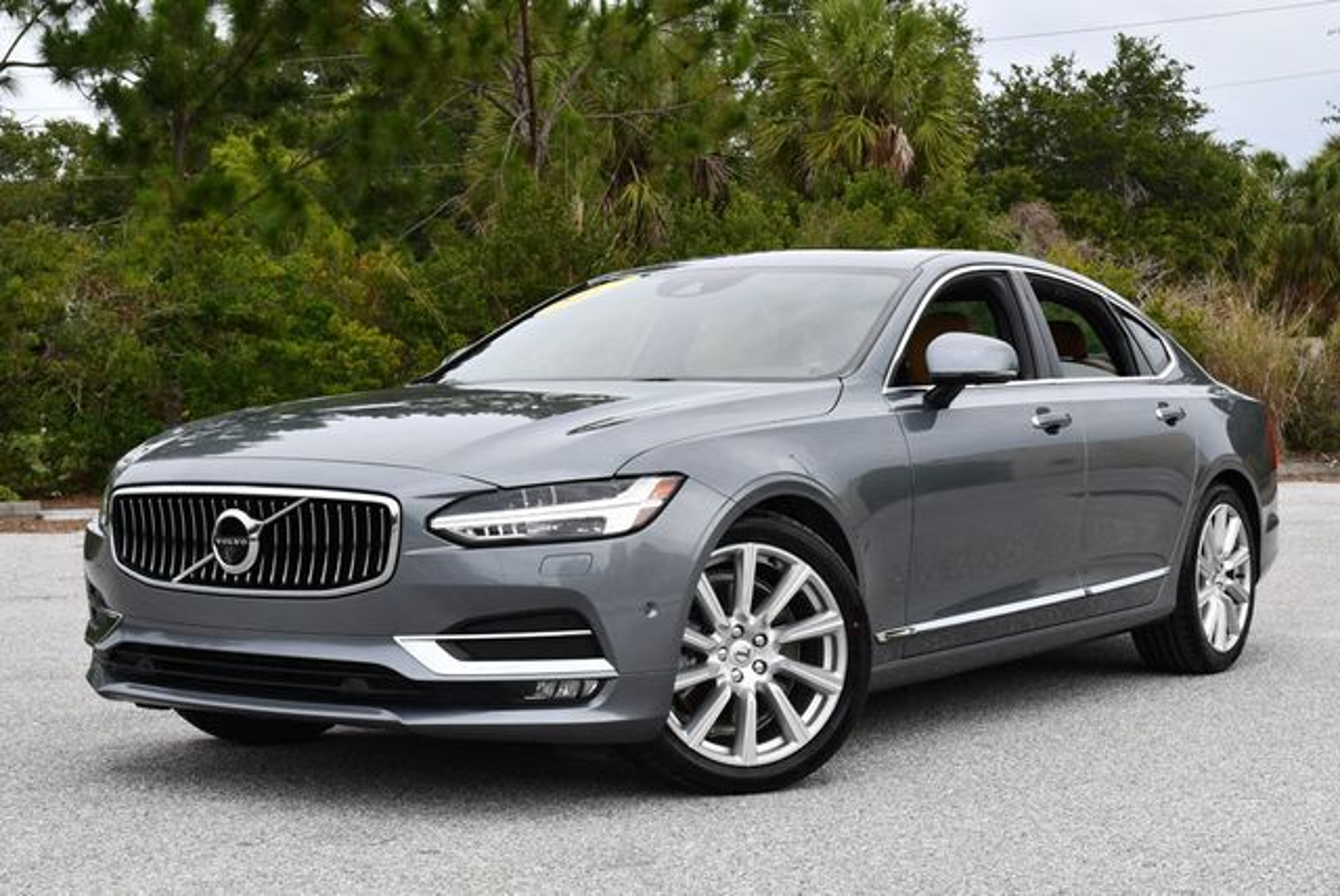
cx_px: 670
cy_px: 448
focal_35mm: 58
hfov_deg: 34.5
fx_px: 2161
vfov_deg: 23.4
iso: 140
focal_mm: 29
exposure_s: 1/250
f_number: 8
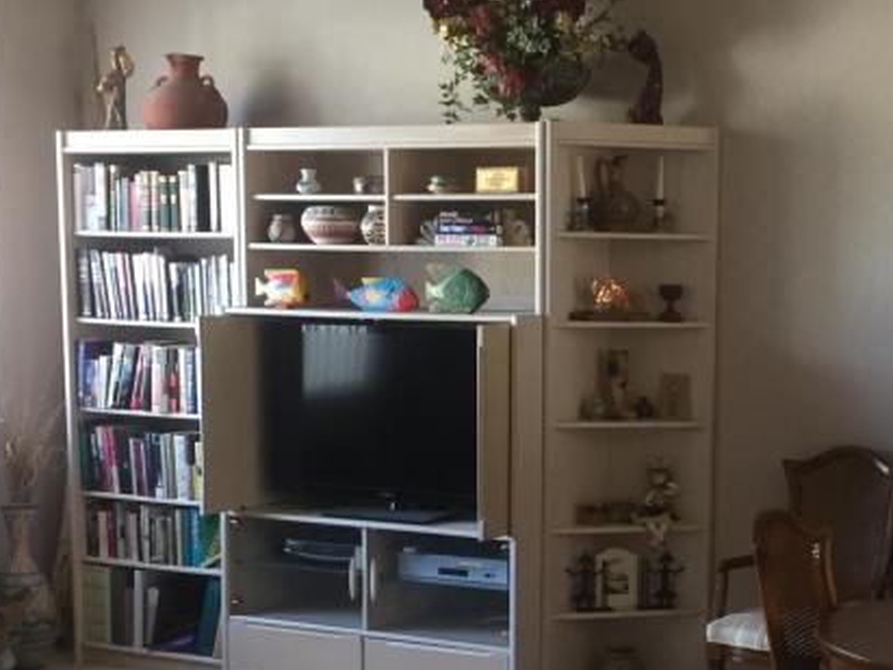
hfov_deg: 26.7
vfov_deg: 20.3
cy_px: 503
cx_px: 663
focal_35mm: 72
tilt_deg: -7.0
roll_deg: -1.1
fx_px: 1857
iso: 100
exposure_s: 1/30
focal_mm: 4.15
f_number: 2.2
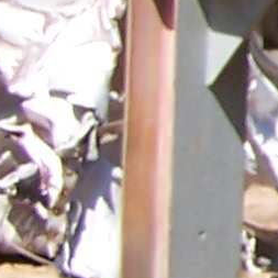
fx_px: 2780
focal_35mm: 306
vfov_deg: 5.7
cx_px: 1147
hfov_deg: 5.1
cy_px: -57
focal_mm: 6.3
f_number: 4
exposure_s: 1/500
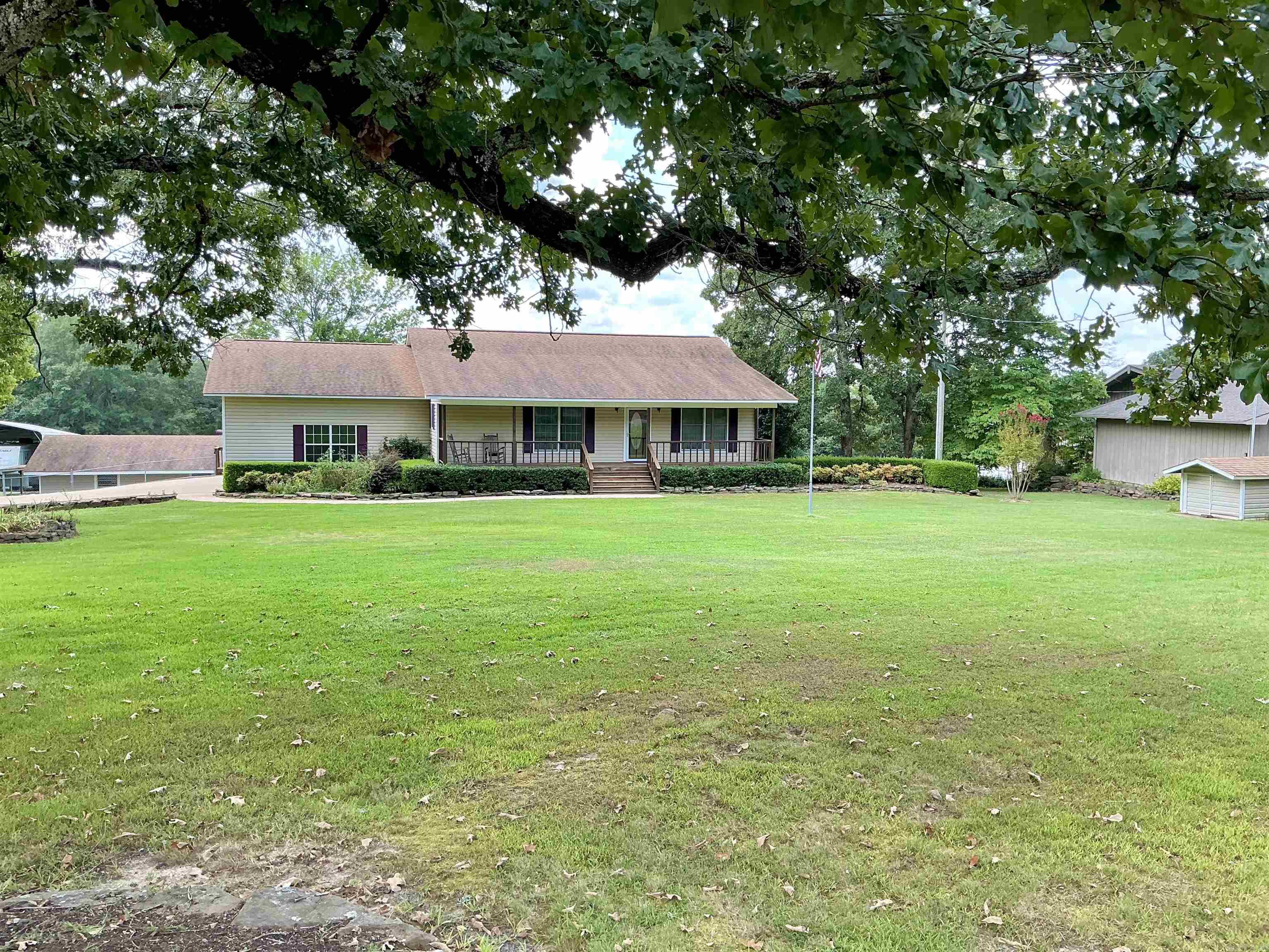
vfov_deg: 48.2
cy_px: 476
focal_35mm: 29
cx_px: 634
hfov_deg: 61.7
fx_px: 1063
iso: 25
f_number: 1.8
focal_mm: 3
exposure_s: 1/222
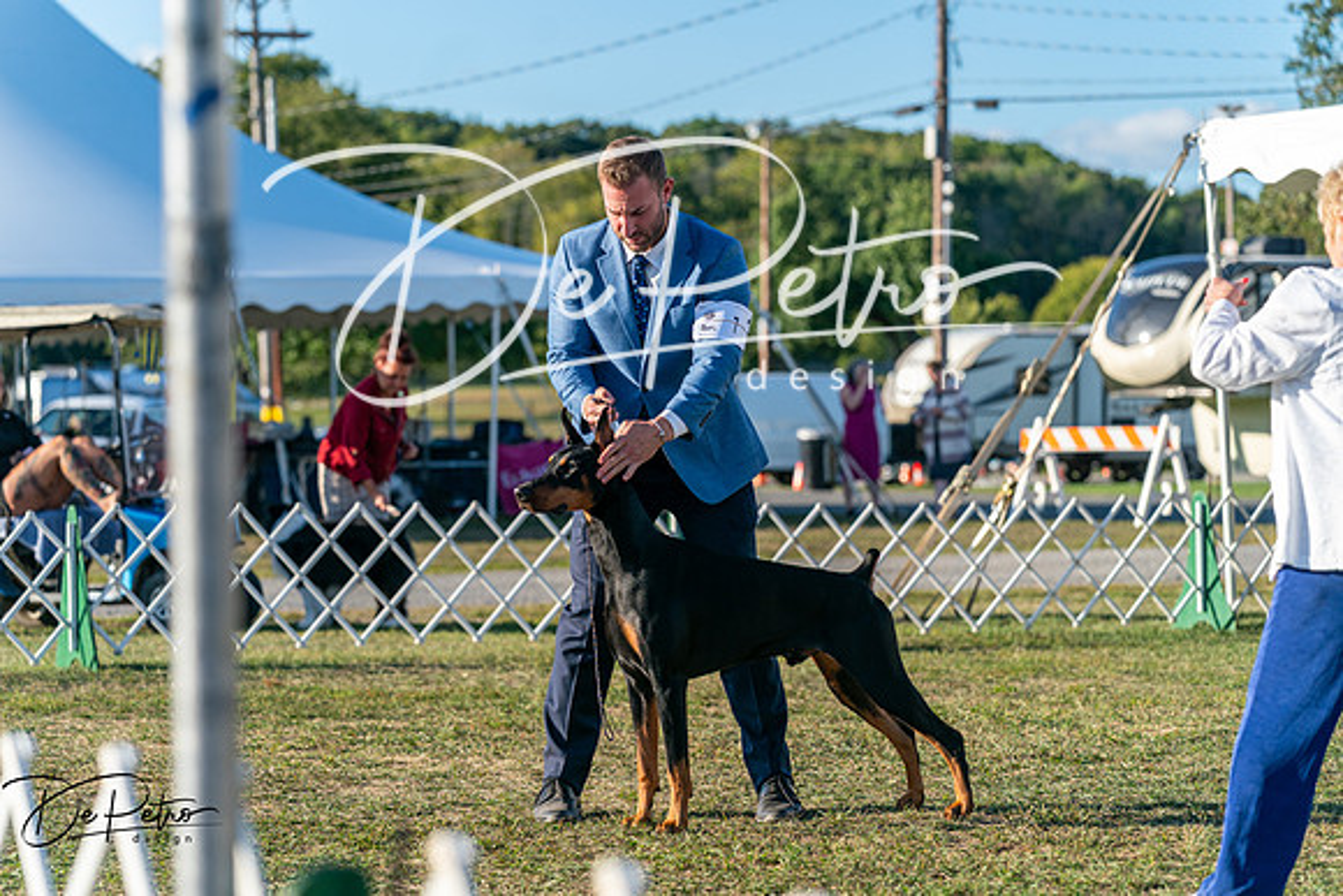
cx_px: 672
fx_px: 4478
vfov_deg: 11.4
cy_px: 448
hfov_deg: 17.1
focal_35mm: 120
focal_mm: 120
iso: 250
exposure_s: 1/1250
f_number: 4.5
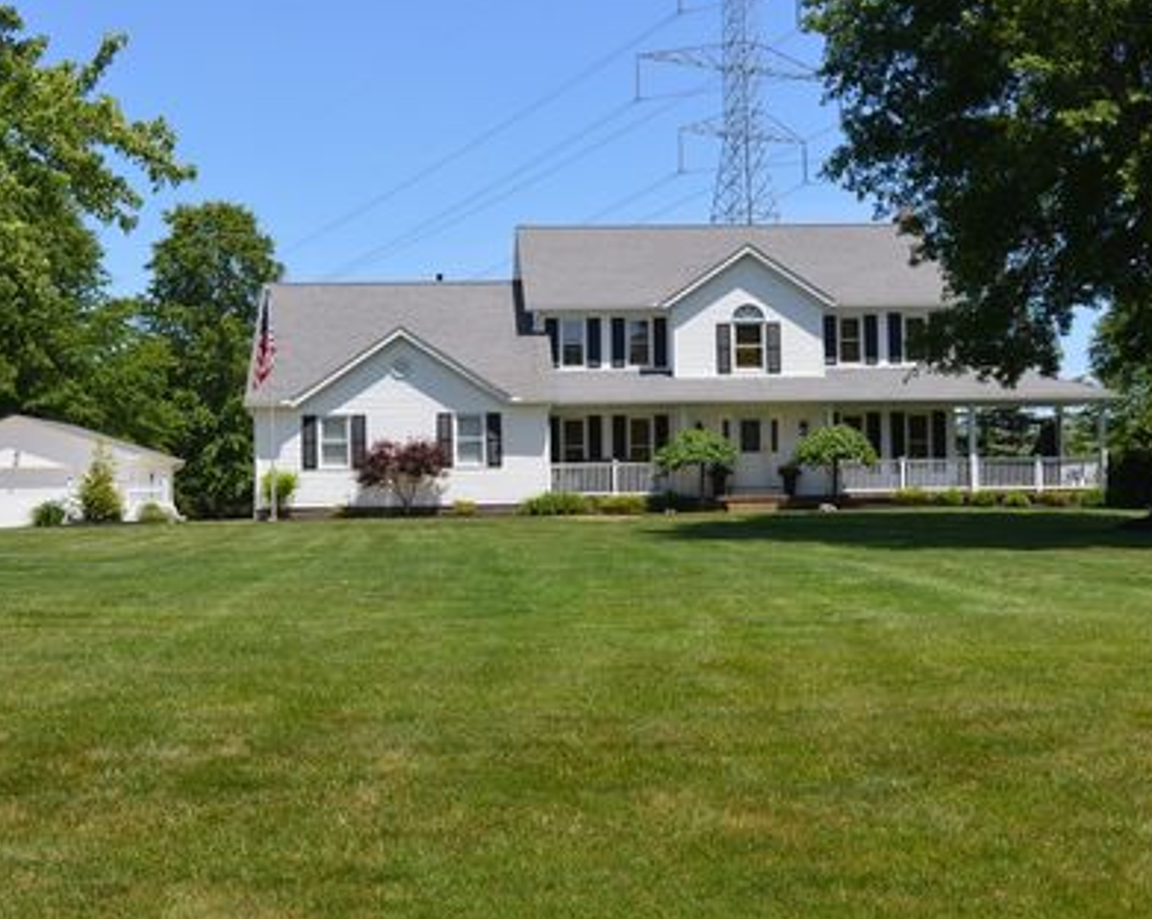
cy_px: 445
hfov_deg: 34.7
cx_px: 519
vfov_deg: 28.1
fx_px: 1839
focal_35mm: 54
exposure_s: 1/250
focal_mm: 30
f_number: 8
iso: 100
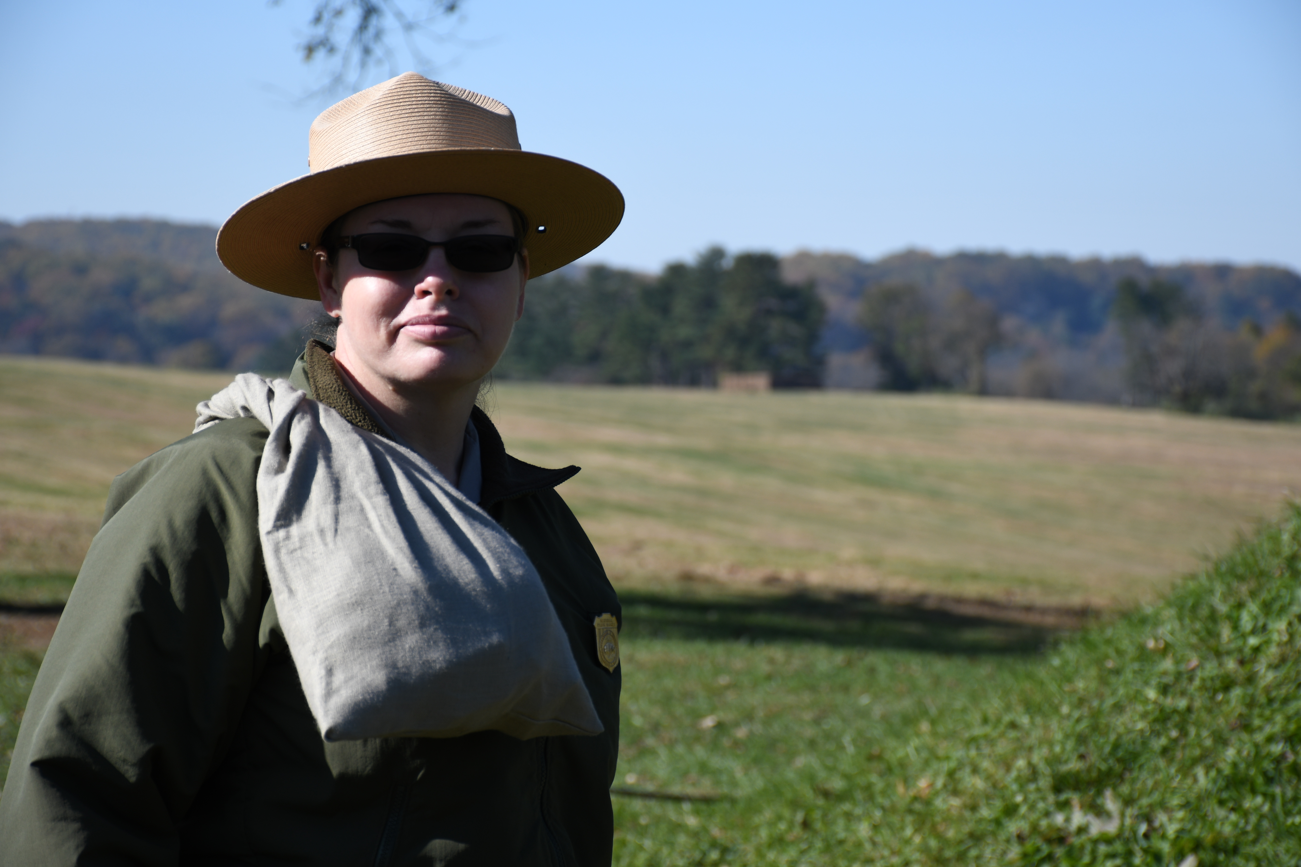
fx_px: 4336
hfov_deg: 17.1
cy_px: 434
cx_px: 650
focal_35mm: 120
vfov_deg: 11.4
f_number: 8
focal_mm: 80
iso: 100
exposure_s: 1/200
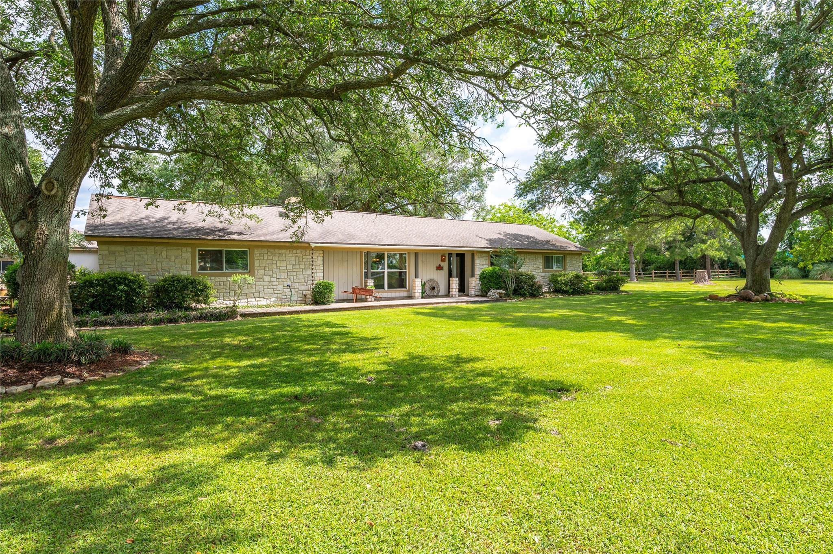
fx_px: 439
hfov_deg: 87.0
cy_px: 277
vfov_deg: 64.5
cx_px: 416
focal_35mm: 19
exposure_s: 1/200
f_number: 10
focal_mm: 19
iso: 125
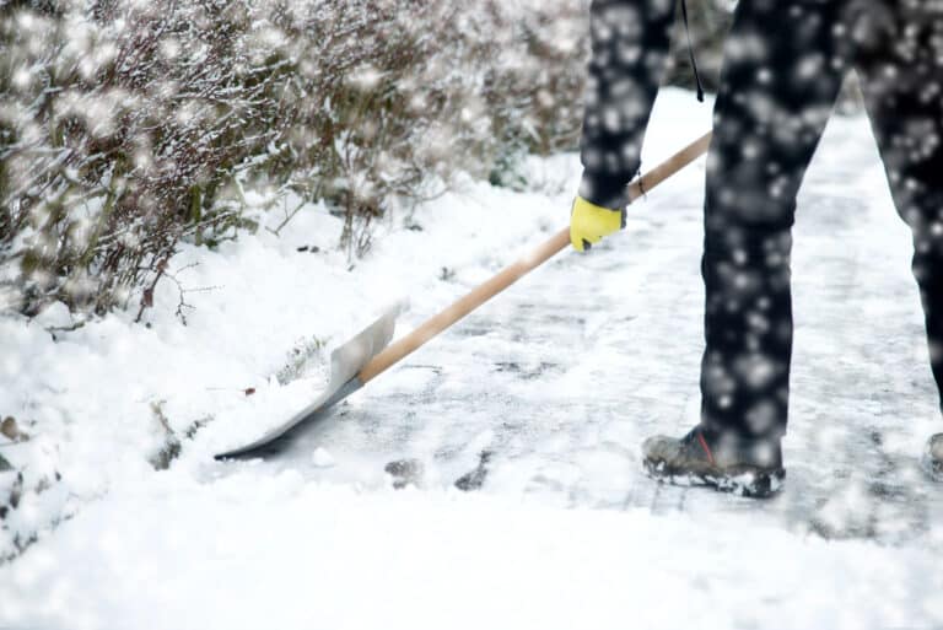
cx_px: 472
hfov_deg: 28.8
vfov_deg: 19.5
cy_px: 315
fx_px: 1835
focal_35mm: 70
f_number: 2.8
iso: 180
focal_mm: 70
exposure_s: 1/320
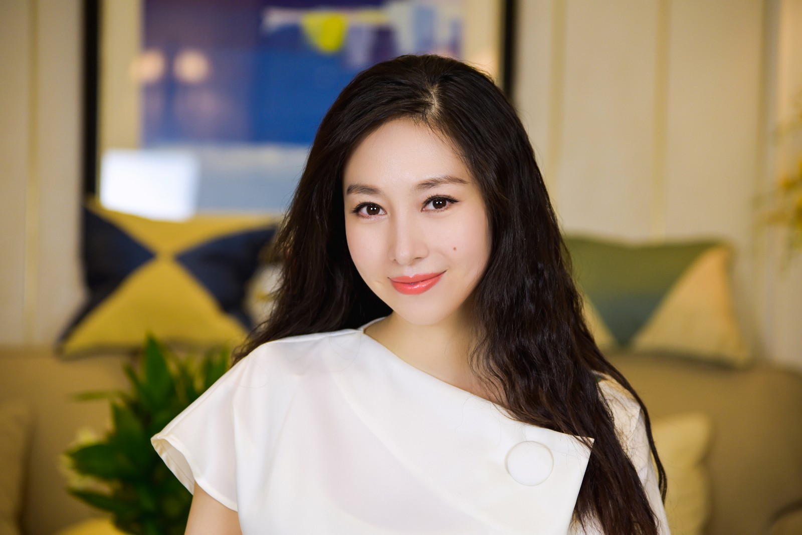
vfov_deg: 11.4
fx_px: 2674
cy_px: 268
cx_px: 401
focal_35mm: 120
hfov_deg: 17.1
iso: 400
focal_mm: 120
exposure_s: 1/80
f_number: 4.5
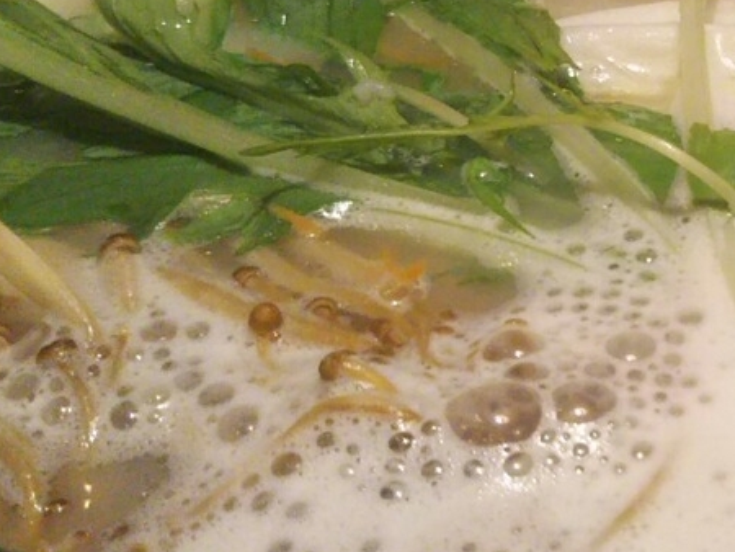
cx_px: 923
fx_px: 1700
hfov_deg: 22.2
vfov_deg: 18.3
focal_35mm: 80
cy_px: 103
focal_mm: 4
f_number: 2.2
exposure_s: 1/40
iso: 200
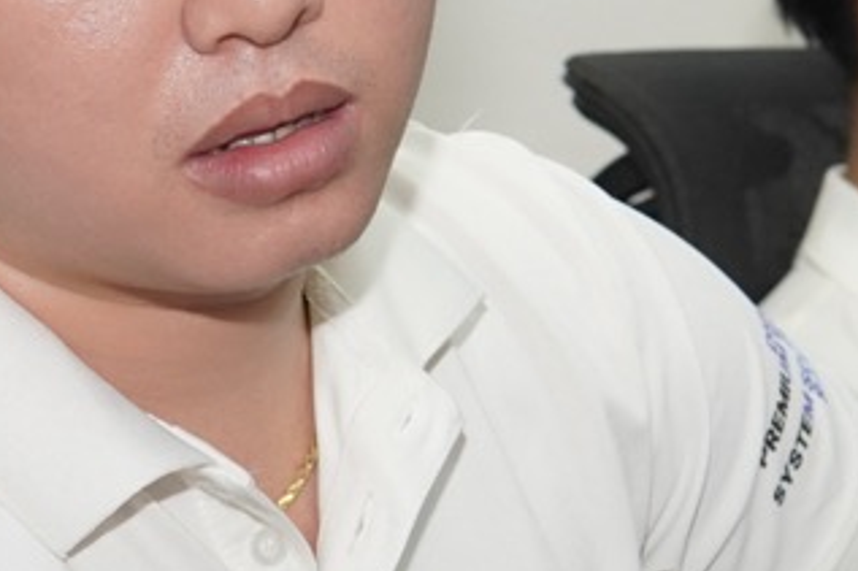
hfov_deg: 9.7
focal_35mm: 213
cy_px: 206
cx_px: 436
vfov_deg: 6.4
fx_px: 5074
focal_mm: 30
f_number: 4
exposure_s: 1/125
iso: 500
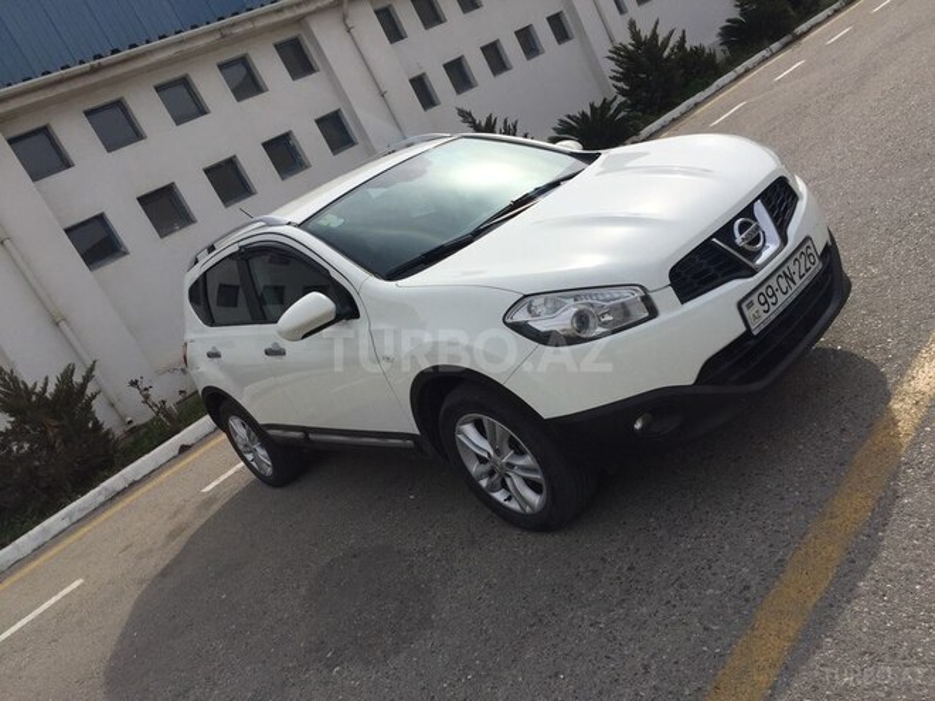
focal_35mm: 29
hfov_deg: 61.7
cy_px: 350
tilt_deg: -11.9
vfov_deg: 48.2
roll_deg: +26.8
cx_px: 468
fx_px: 783
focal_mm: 4.15
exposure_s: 1/4950
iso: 32
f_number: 2.2
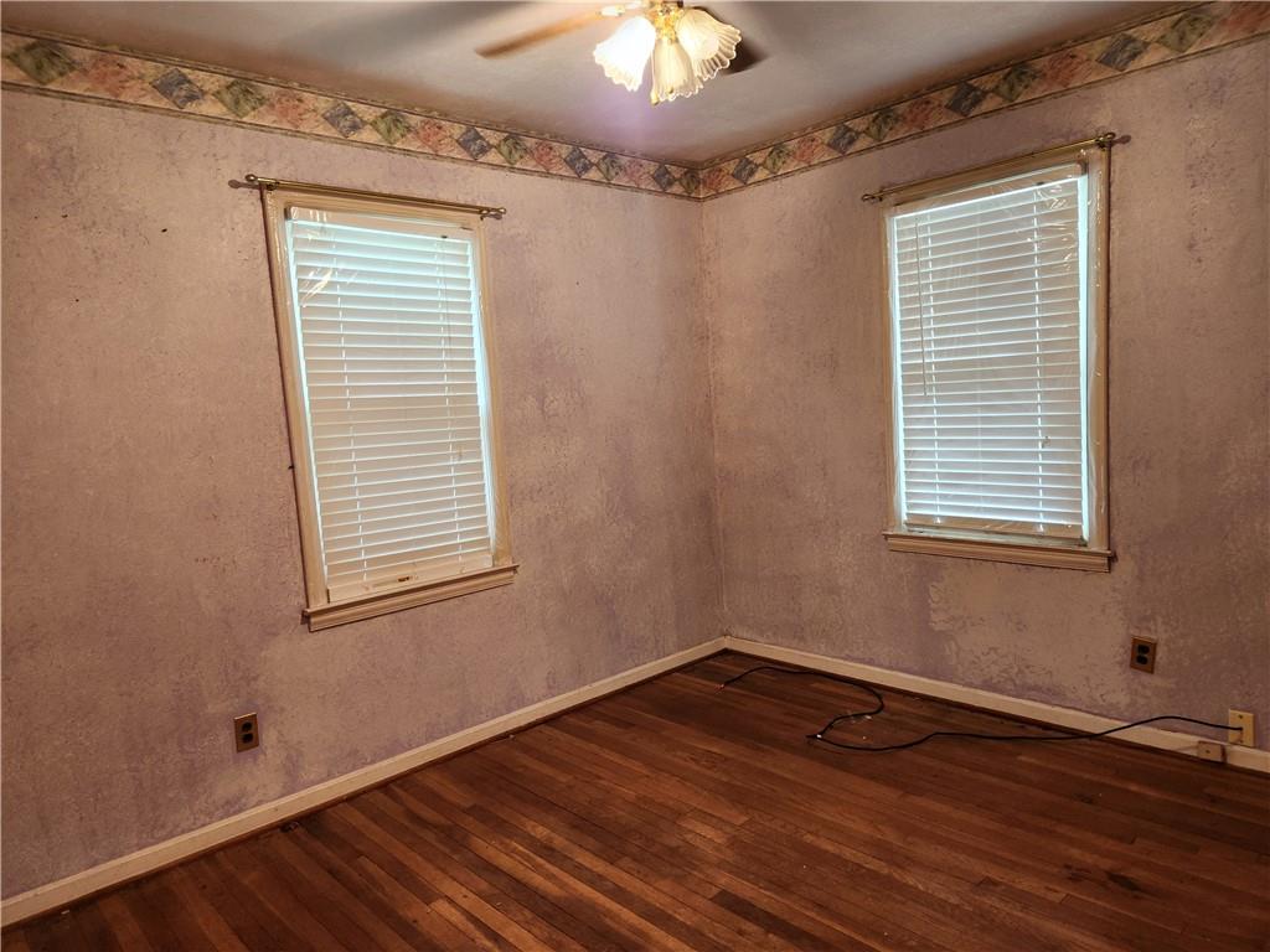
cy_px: 476
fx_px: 844
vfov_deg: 58.9
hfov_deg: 73.9
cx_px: 635
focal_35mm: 23
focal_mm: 5.4
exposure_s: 1/60
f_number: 1.8
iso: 320
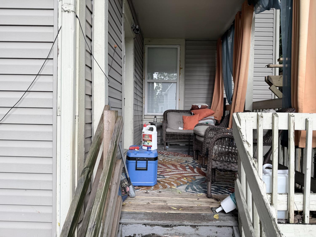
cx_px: 158
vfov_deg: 56.8
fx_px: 219
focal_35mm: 24
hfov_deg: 71.6
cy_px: 118
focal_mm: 6.76
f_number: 1.78
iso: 80
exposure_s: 1/563
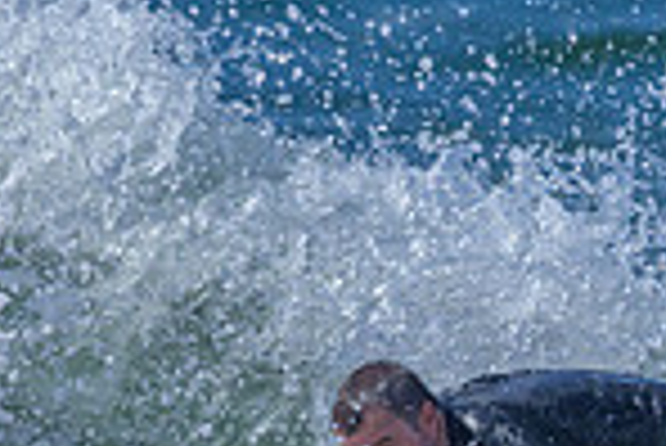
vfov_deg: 0.3
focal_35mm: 4390
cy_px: 637
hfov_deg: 0.5
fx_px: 81293
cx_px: 770
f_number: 9
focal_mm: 1120
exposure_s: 1/4000
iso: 1250
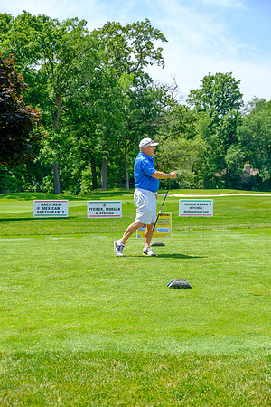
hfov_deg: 22.3
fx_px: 689
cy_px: 204
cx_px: 136
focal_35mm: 61
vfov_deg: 32.9
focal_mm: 40.7
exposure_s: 1/500
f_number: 5
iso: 200
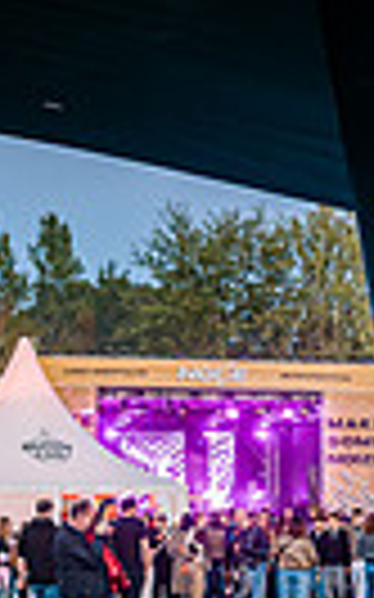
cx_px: 302
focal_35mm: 124
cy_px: 522
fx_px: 2024
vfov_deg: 16.6
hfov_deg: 10.5
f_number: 2.8
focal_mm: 36
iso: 2000
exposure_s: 1/100
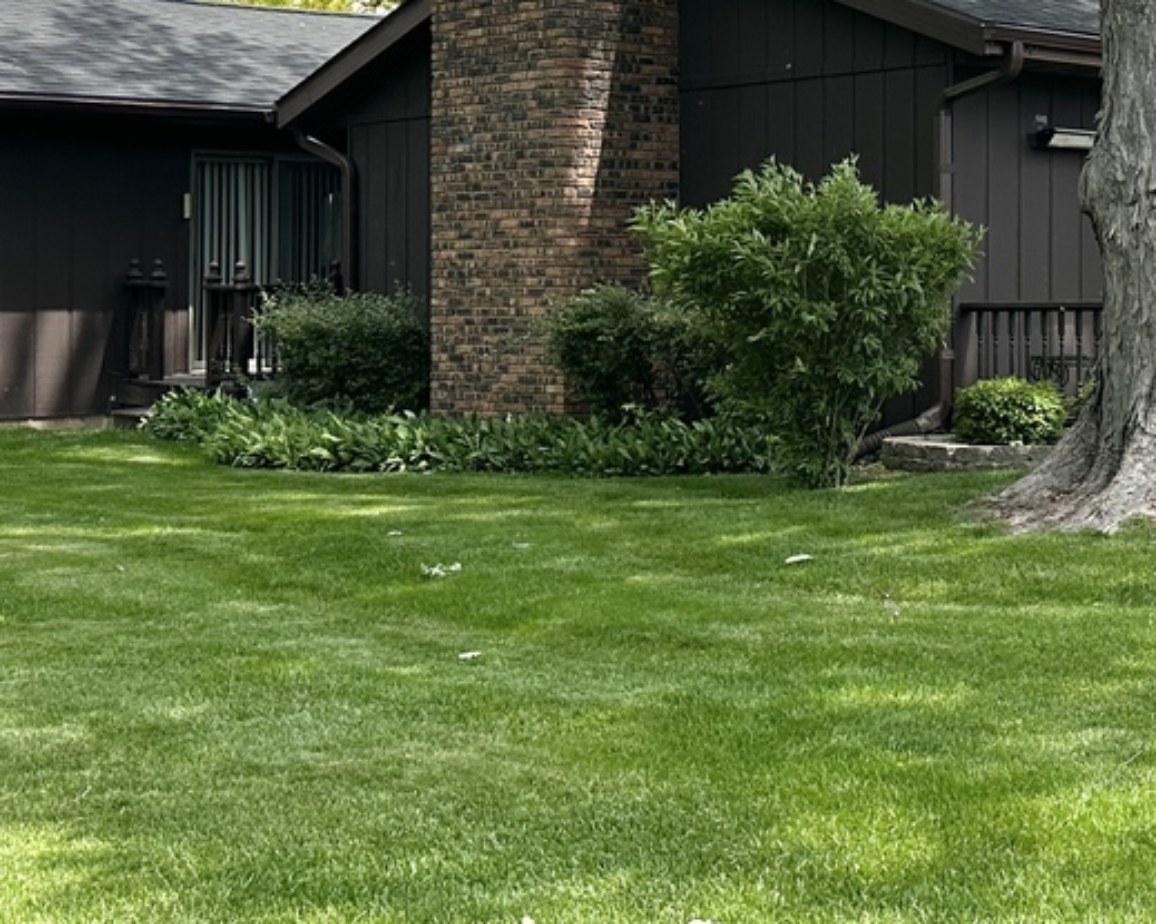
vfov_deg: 23.2
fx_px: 2223
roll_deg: +1.0
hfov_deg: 27.5
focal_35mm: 65
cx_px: 1143
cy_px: 191
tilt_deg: +1.8
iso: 80
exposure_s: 1/2525
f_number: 1.78
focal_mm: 6.86
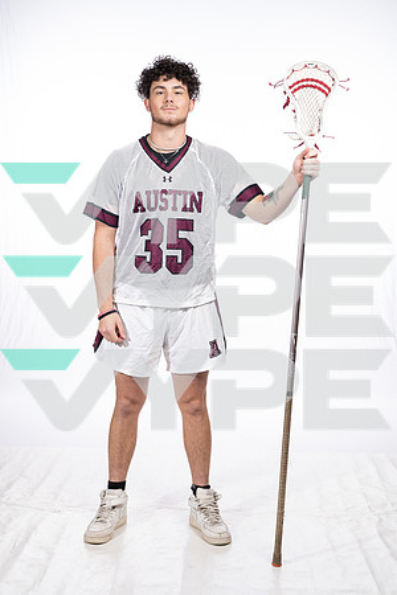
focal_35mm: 51
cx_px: 198
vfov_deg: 38.9
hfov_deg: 26.5
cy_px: 298
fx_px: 844
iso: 640
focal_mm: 51
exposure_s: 1/250
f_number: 7.1
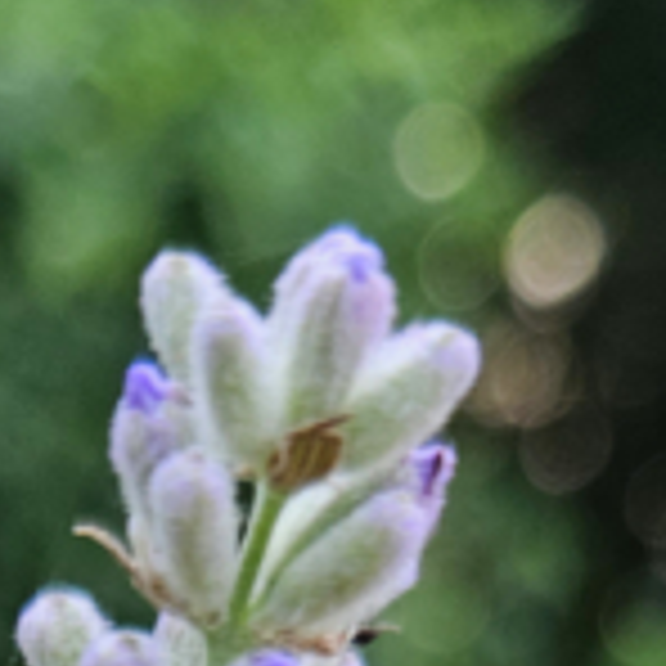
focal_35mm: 110
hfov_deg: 15.6
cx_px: 27
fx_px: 2394
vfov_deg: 12.9
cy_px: 1485
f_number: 1.8
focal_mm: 5.4
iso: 64
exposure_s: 1/120
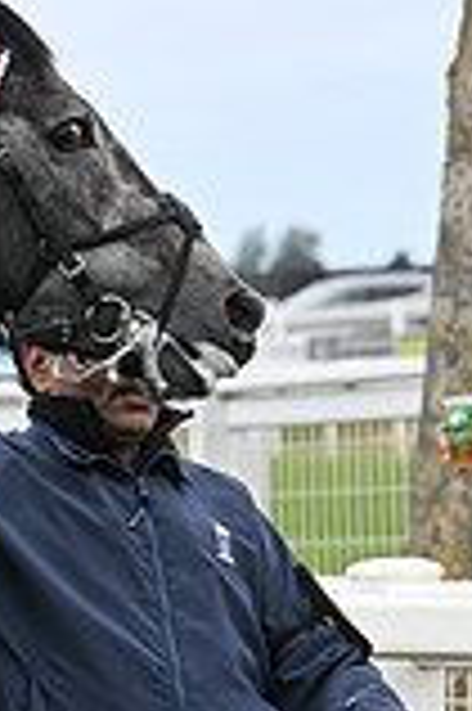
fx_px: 8100
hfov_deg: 3.3
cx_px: -778
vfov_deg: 5.0
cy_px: 398
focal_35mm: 411
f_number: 6.3
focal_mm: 112
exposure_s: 1/800
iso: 400
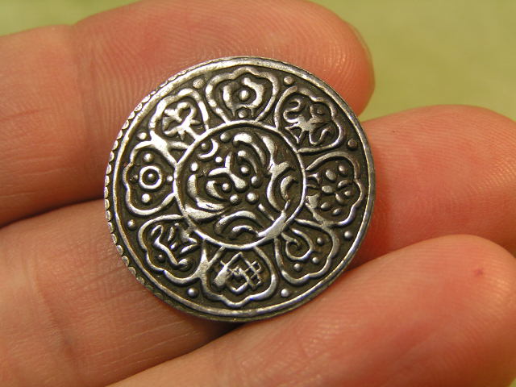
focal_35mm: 63
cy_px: 194
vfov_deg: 23.3
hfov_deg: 30.7
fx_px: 939
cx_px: 258
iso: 50
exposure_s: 1/60
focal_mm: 9.7
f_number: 3.5
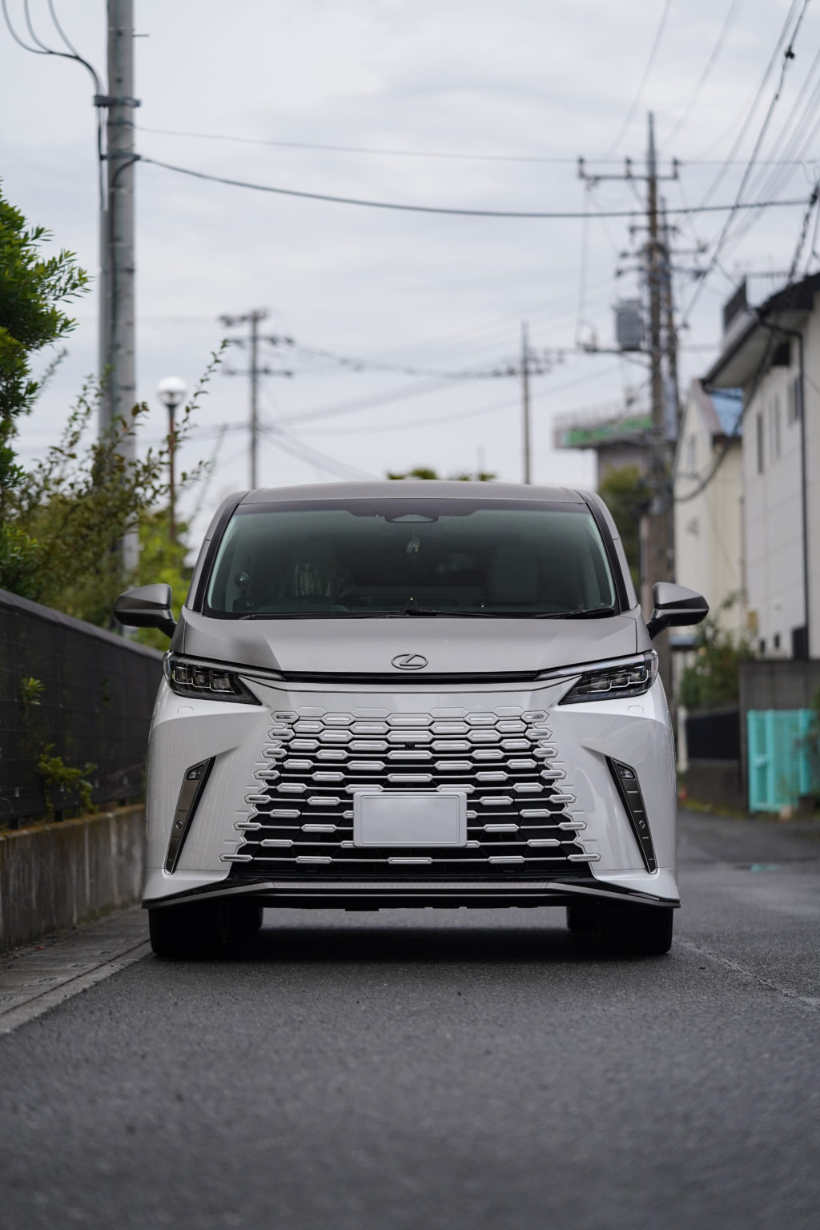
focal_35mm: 105
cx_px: 410
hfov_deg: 13.0
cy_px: 615
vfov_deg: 19.5
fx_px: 3587
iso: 640
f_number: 2.8
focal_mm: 105
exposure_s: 1/160
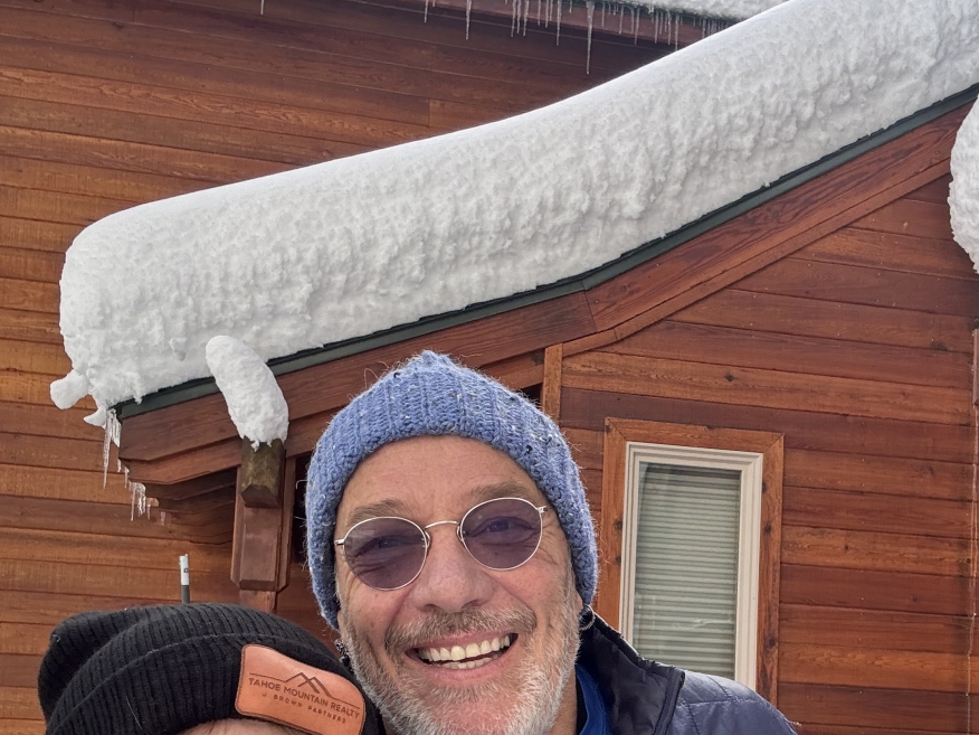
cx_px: 589
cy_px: 560
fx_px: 1188
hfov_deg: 44.6
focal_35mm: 42
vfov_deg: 33.6
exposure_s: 1/185
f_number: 1.9
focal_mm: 2.69
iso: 25
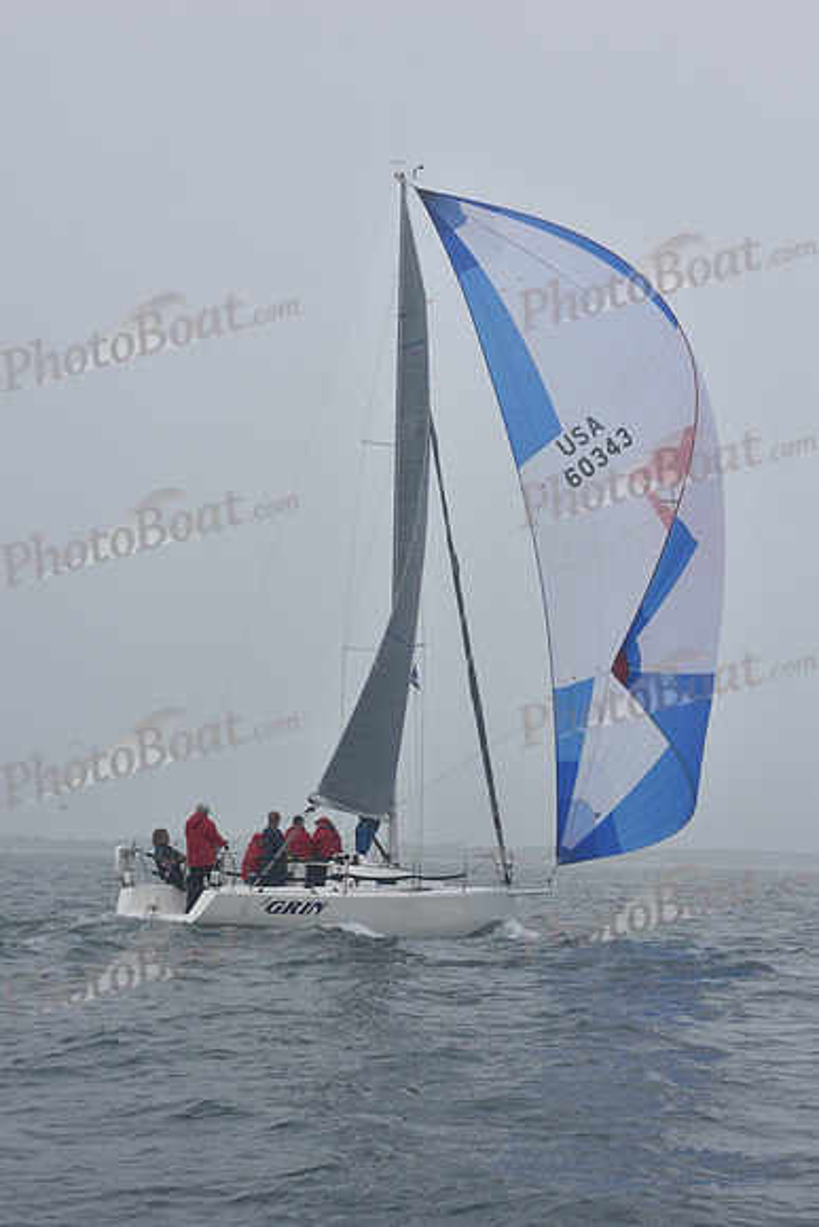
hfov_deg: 19.5
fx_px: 2387
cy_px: 614
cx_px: 410
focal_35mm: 70
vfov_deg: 28.8
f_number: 11
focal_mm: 70
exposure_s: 1/800
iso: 250
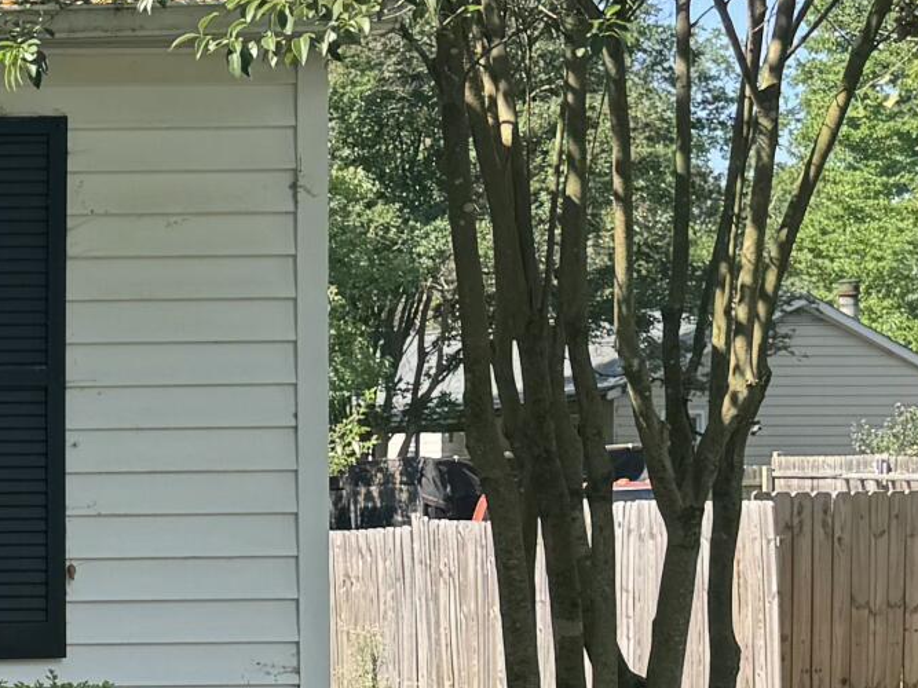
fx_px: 2864
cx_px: -944
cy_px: 519
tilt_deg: -1.2
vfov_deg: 13.7
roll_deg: +0.4
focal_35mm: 108
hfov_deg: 14.8
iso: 80
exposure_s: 1/747
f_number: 1.78
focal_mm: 6.76
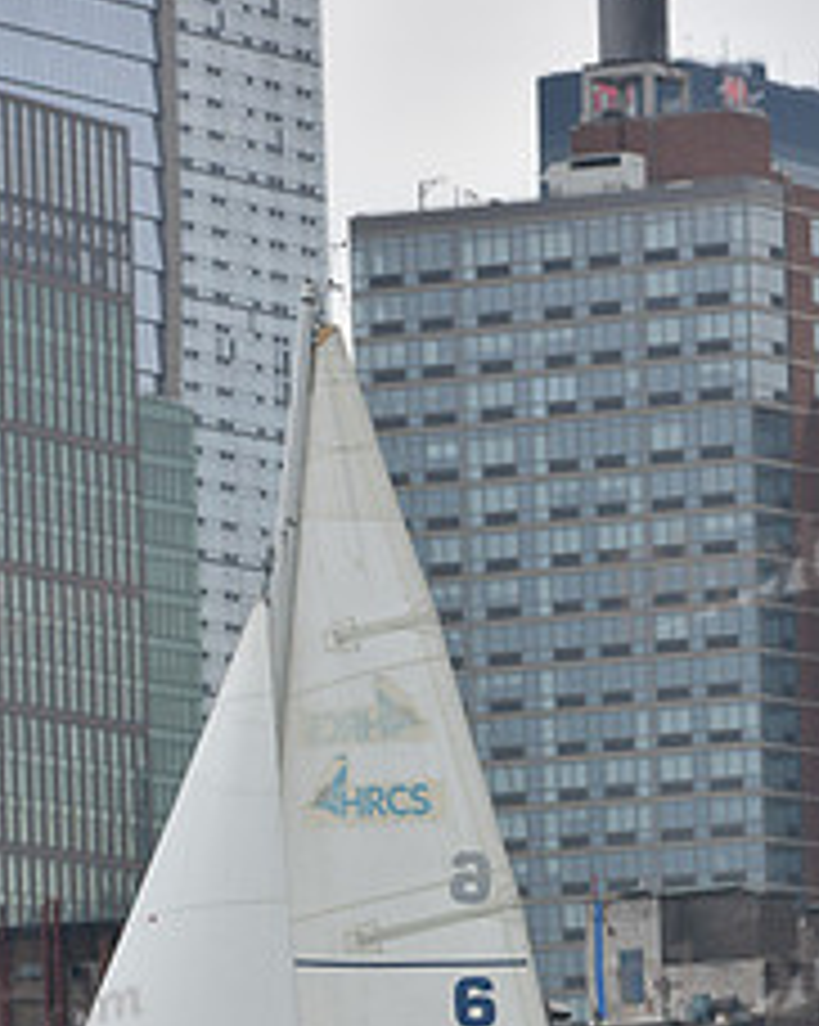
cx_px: 376
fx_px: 13046
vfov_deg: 4.5
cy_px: 1238
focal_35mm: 430
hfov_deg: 3.6
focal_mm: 180
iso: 320
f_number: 8
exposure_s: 1/1250
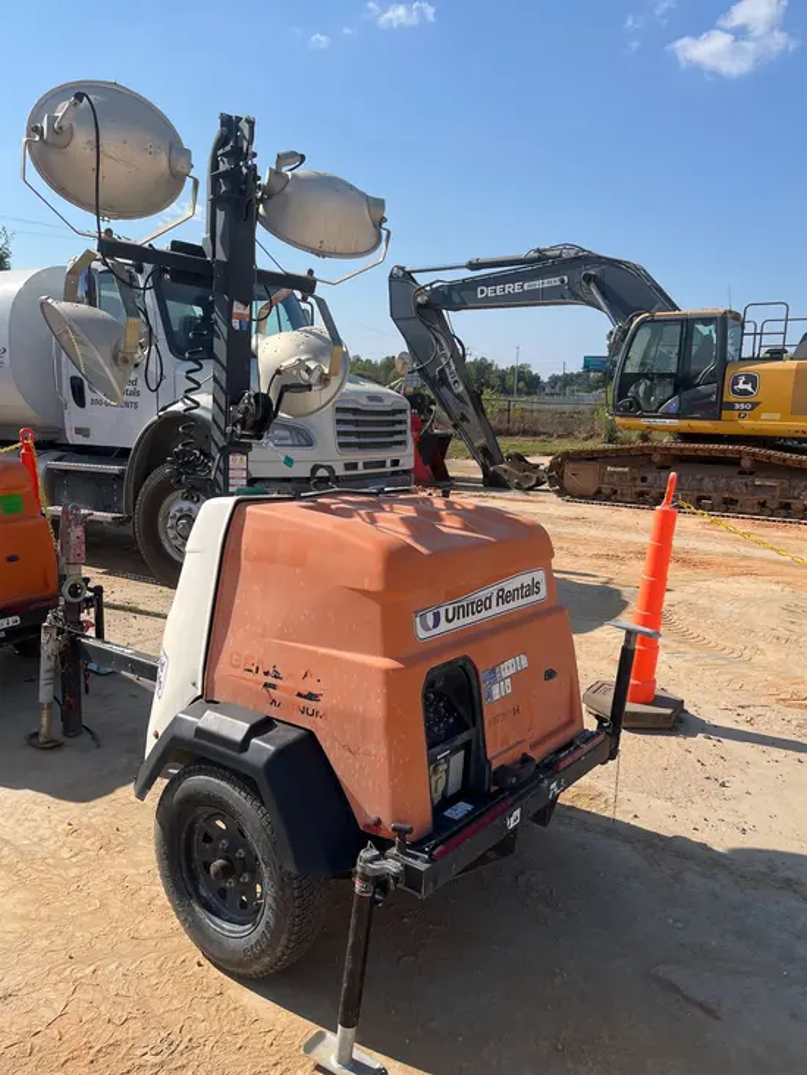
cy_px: 538
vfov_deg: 67.3
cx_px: 404
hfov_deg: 53.1
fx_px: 808
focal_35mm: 26
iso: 50
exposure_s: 1/3521
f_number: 1.6
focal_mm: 5.1
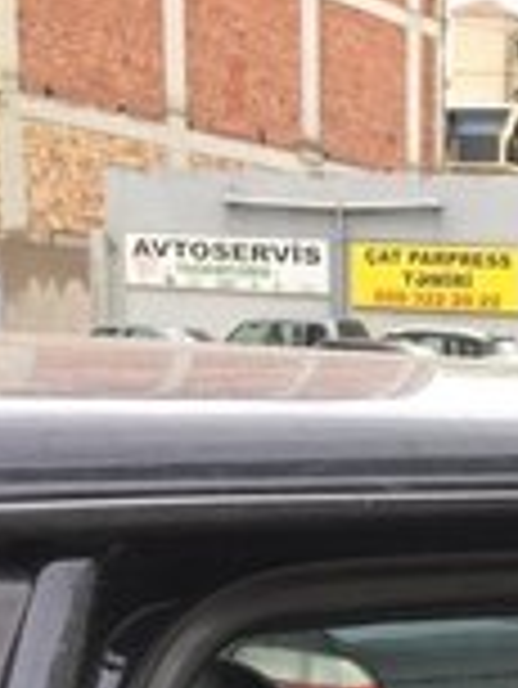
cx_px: 658
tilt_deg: -19.2
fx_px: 1873
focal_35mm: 94
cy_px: 1025
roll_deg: -2.8
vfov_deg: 18.5
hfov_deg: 15.1
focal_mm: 4.15
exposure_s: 1/304
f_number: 2.2
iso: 32
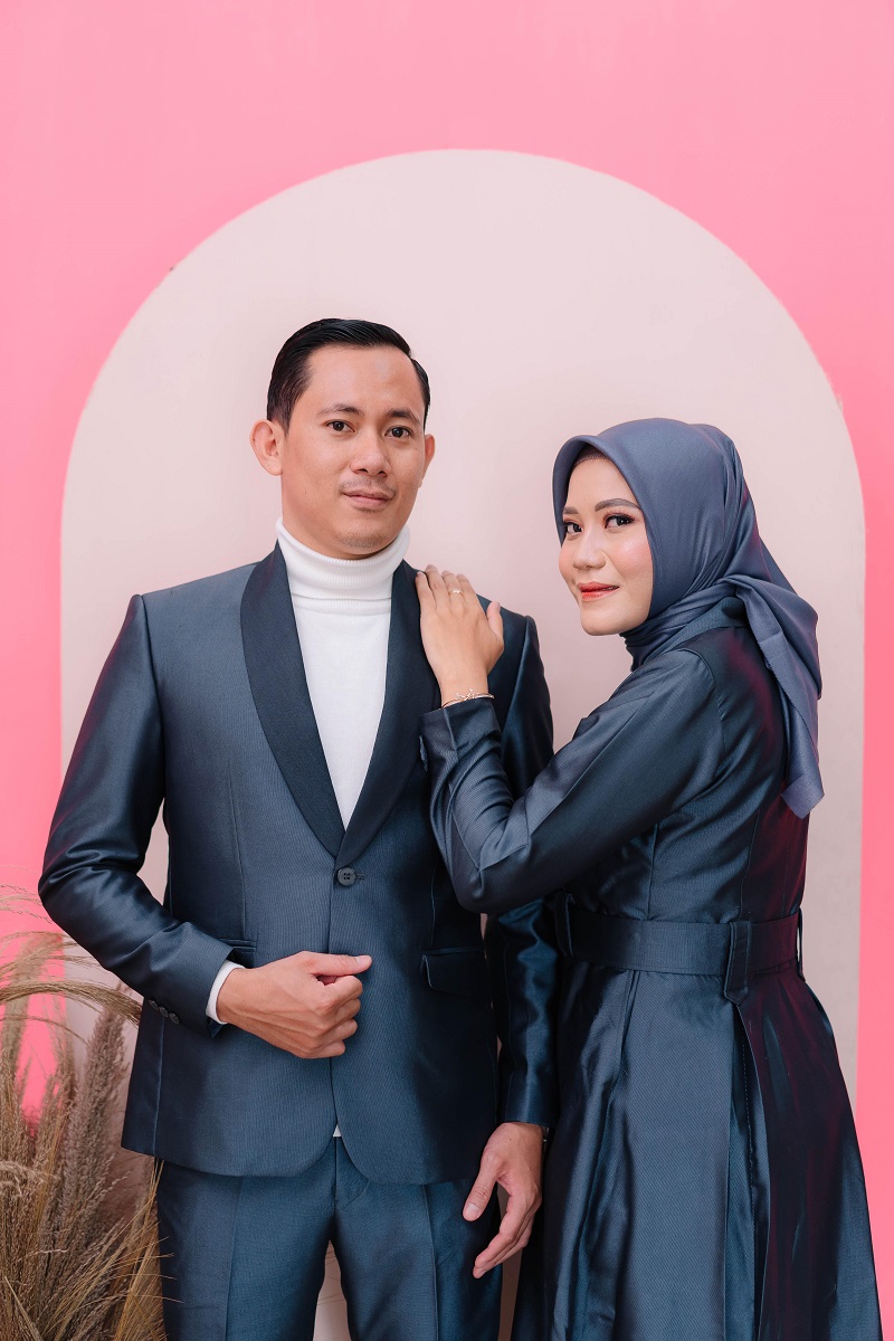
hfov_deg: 24.6
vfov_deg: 36.2
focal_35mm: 55
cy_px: 670
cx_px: 447
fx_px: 2049
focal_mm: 55
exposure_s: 1/100
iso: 250
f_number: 1.8
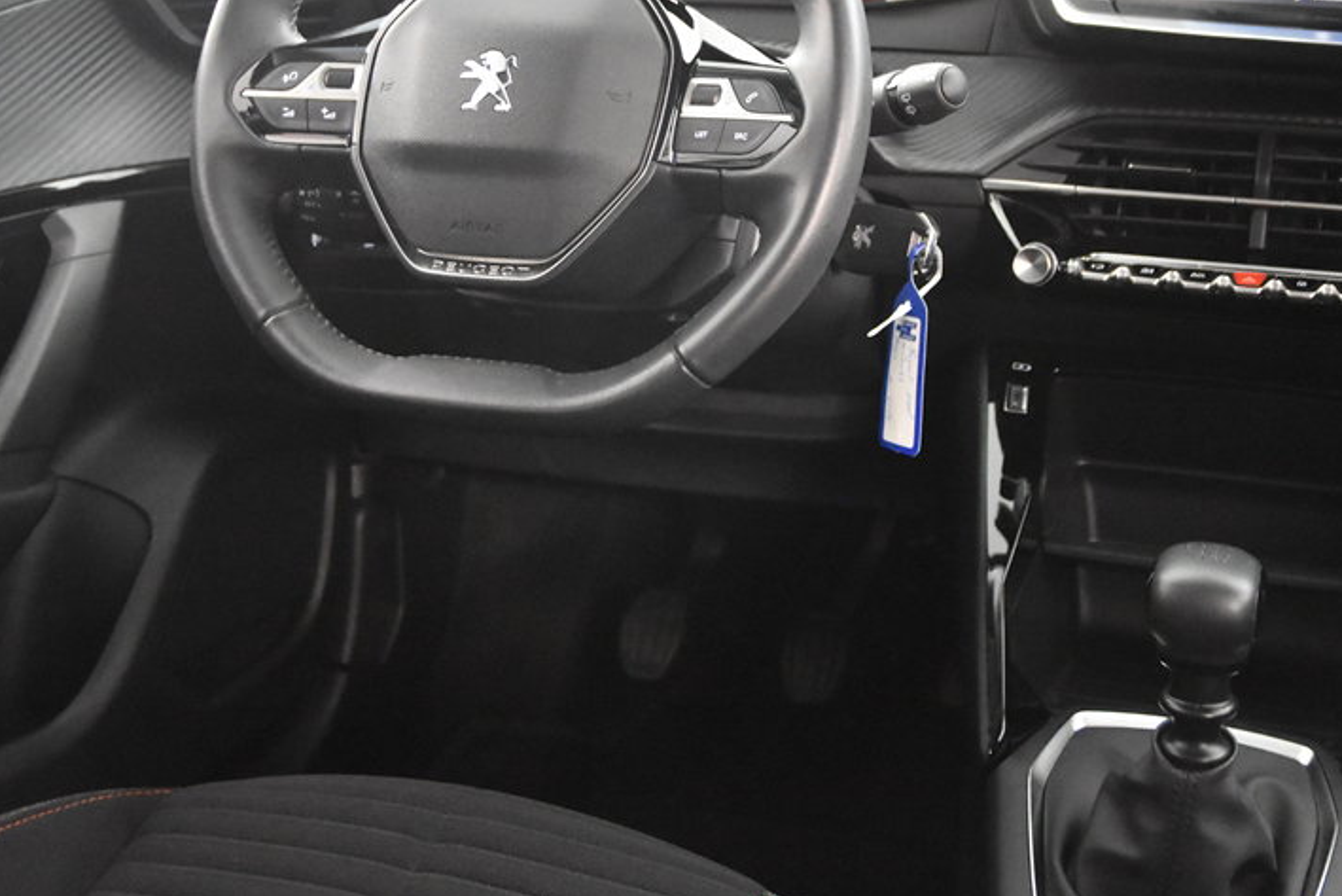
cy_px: 279
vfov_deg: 25.8
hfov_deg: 38.2
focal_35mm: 52
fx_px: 1939
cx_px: 687
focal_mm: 24
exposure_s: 1/40
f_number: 3
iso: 9000
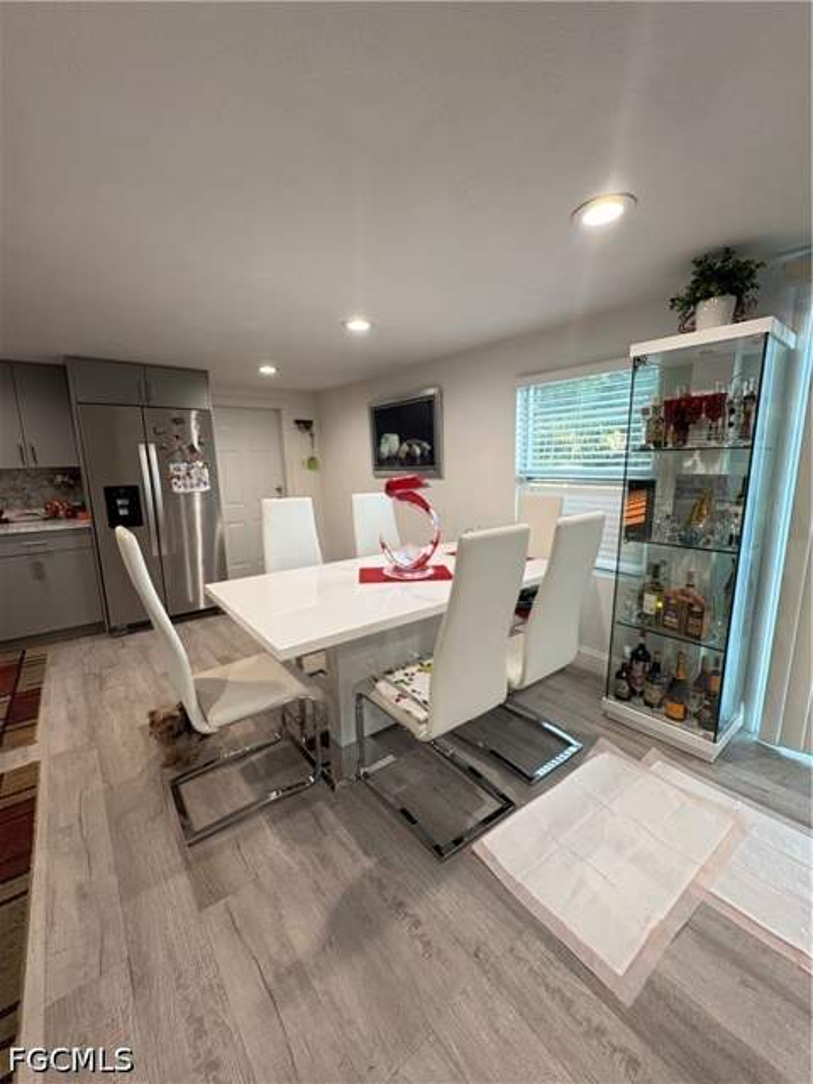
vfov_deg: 102.1
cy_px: 542
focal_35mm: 14
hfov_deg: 85.7
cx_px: 406
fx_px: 438
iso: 250
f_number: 2.2
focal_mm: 2.22
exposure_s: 1/60
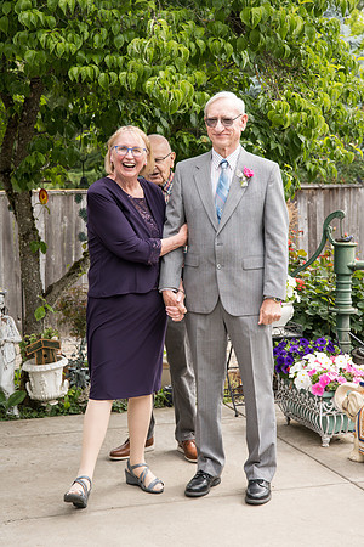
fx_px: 940
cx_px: 182
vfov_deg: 32.4
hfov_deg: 21.9
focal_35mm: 62
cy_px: 274
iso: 400
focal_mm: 62
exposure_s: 1/500
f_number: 5
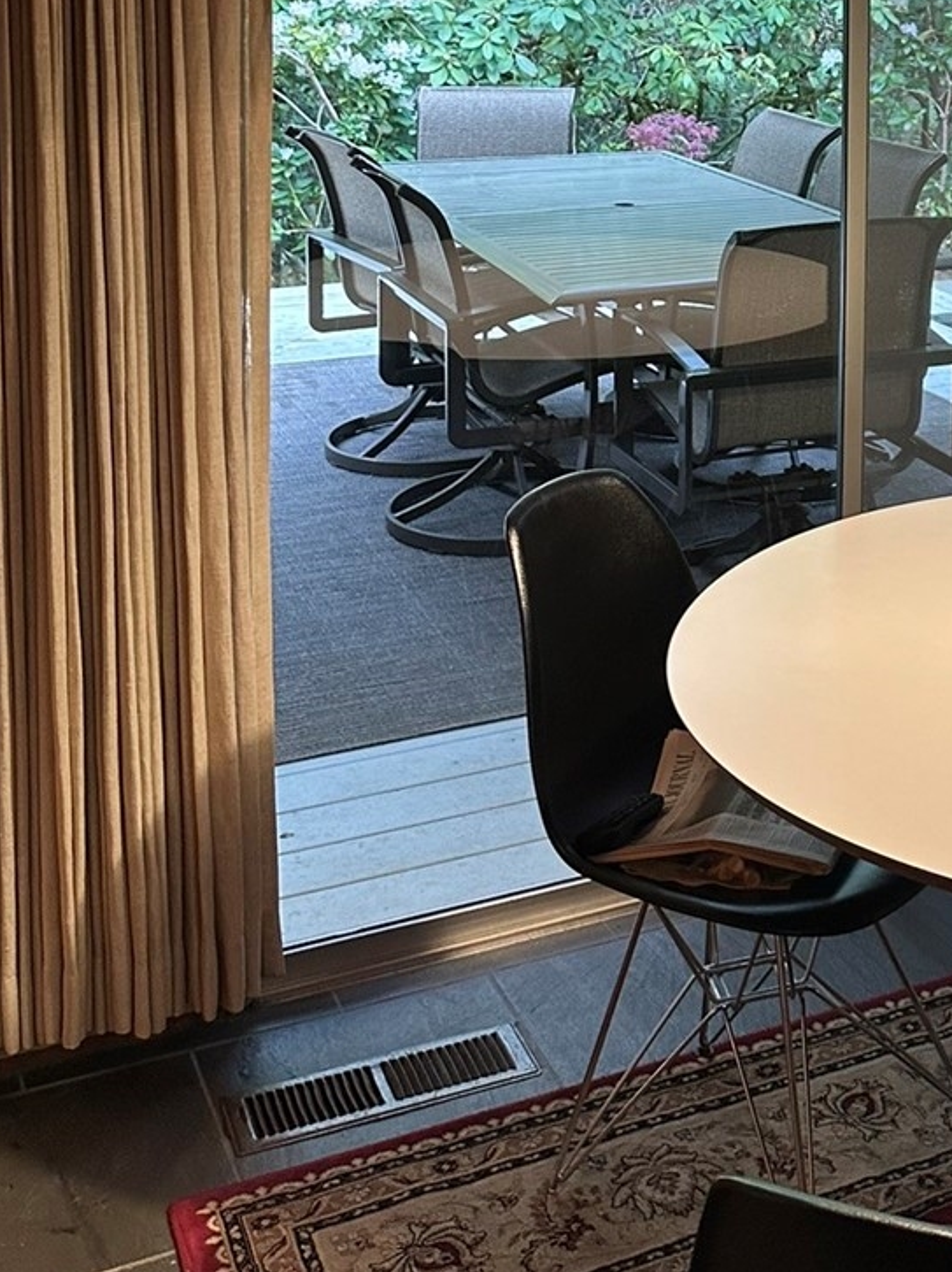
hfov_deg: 26.0
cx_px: 959
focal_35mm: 53
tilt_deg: -4.0
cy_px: 135
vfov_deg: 34.3
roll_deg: -1.2
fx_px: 1945
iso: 250
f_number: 1.78
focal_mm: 6.86
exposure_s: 1/120
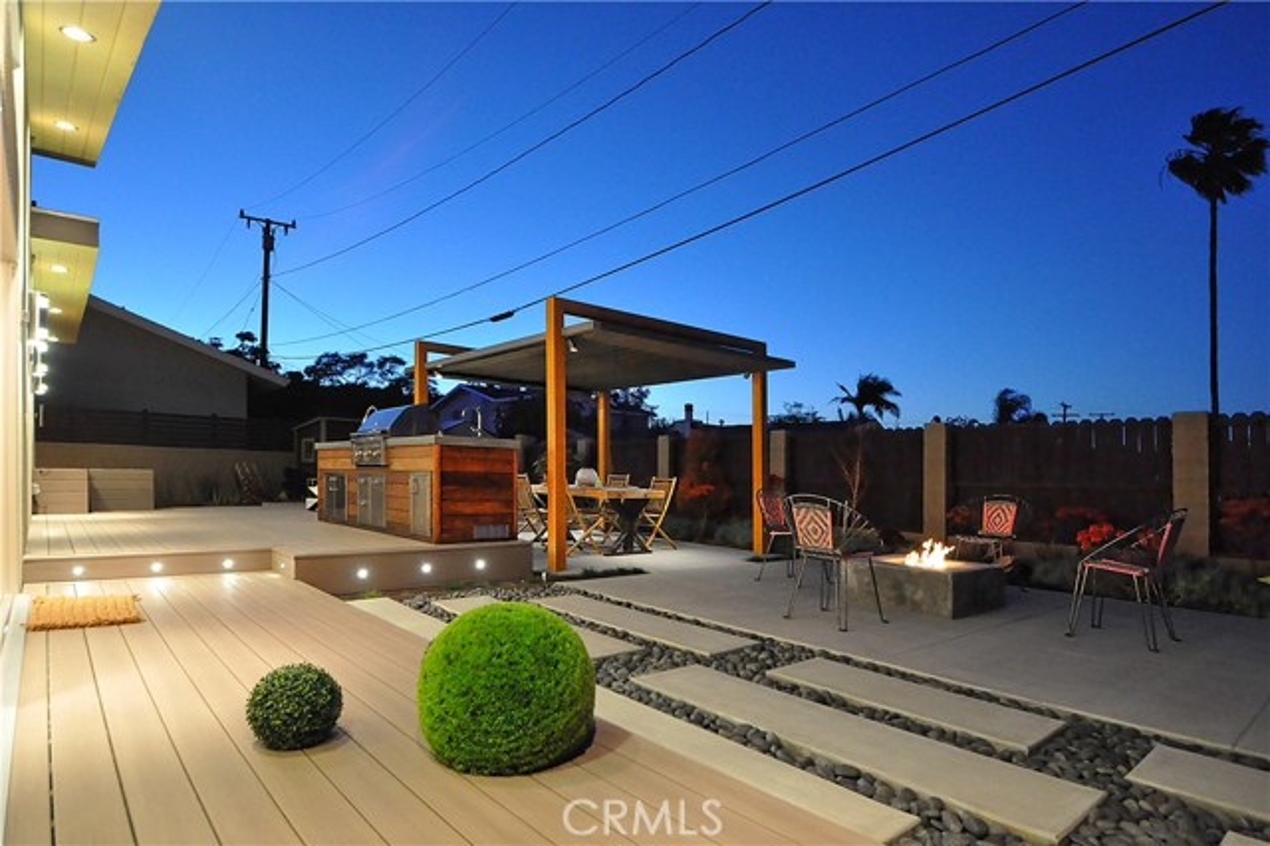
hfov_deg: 90.0
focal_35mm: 18
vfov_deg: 67.3
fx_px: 635
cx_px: 635
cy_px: 423
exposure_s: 1/20
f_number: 5.6
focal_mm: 12
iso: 3200
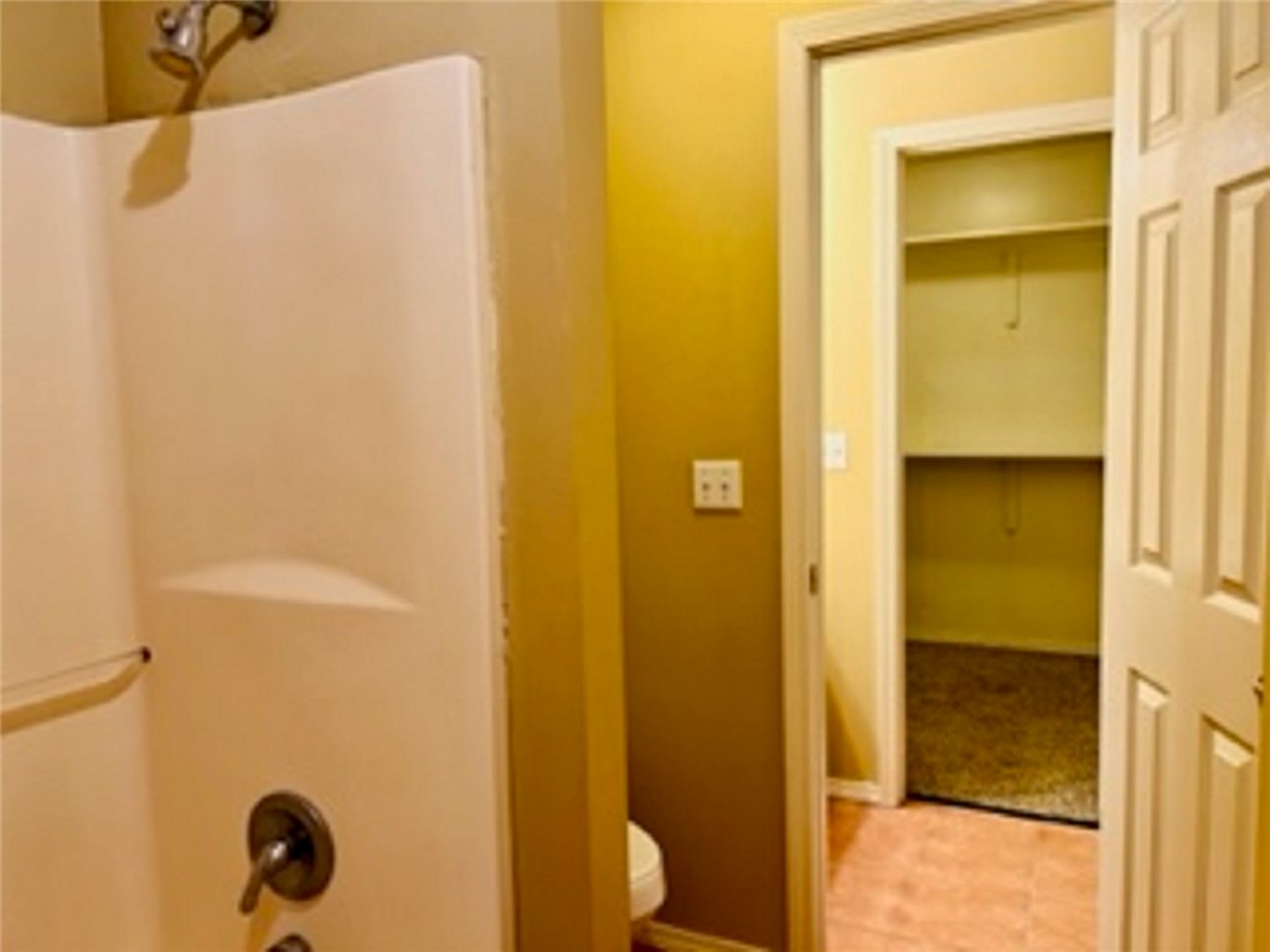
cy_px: 476
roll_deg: +1.3
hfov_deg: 67.3
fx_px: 954
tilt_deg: -6.3
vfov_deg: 53.1
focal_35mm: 26
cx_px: 635
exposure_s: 1/60
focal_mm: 5.7
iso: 125
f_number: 1.5
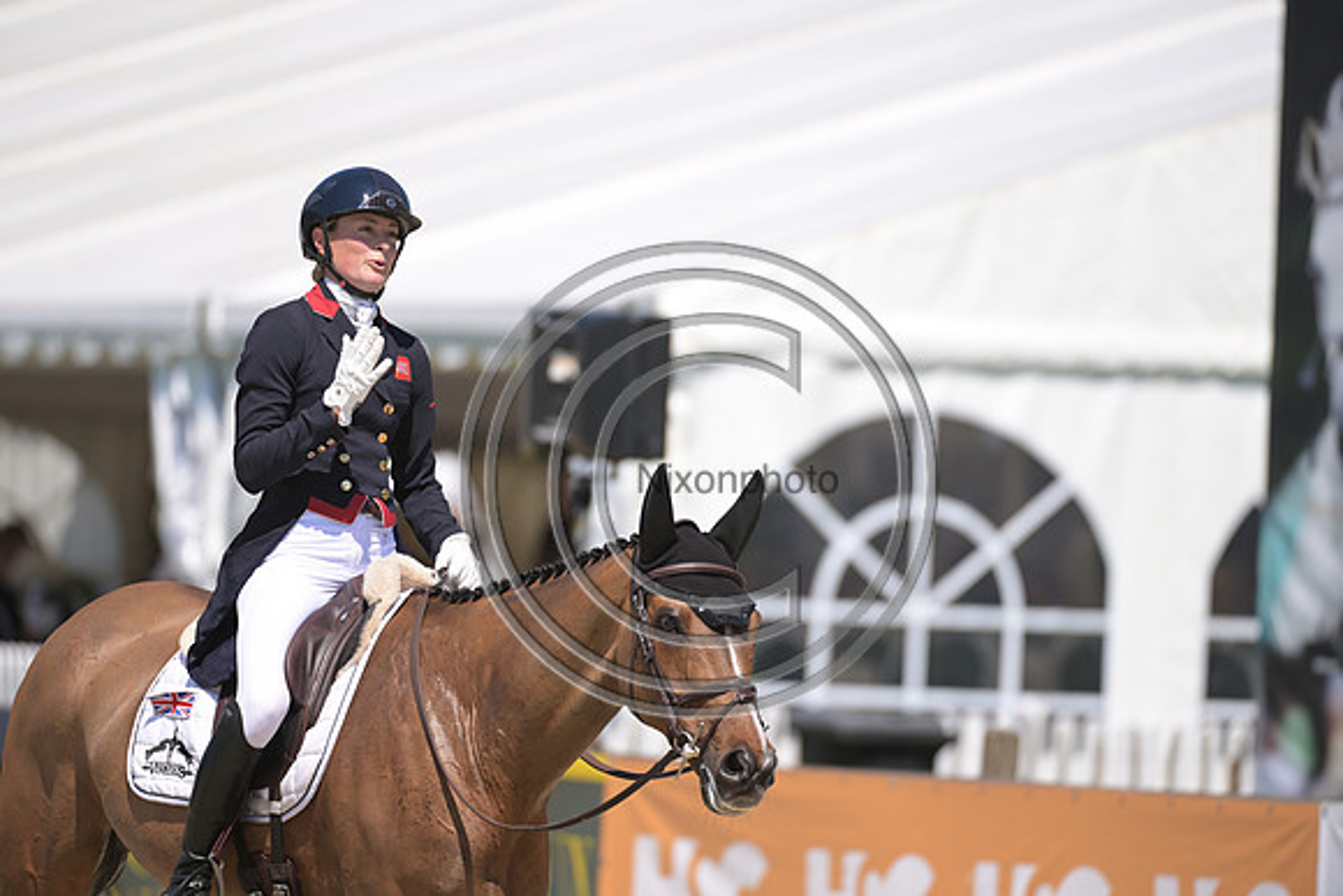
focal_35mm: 400
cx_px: 672
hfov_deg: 5.2
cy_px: 448
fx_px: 14925
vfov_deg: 3.4
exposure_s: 1/1250
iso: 220
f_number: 5
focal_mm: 400
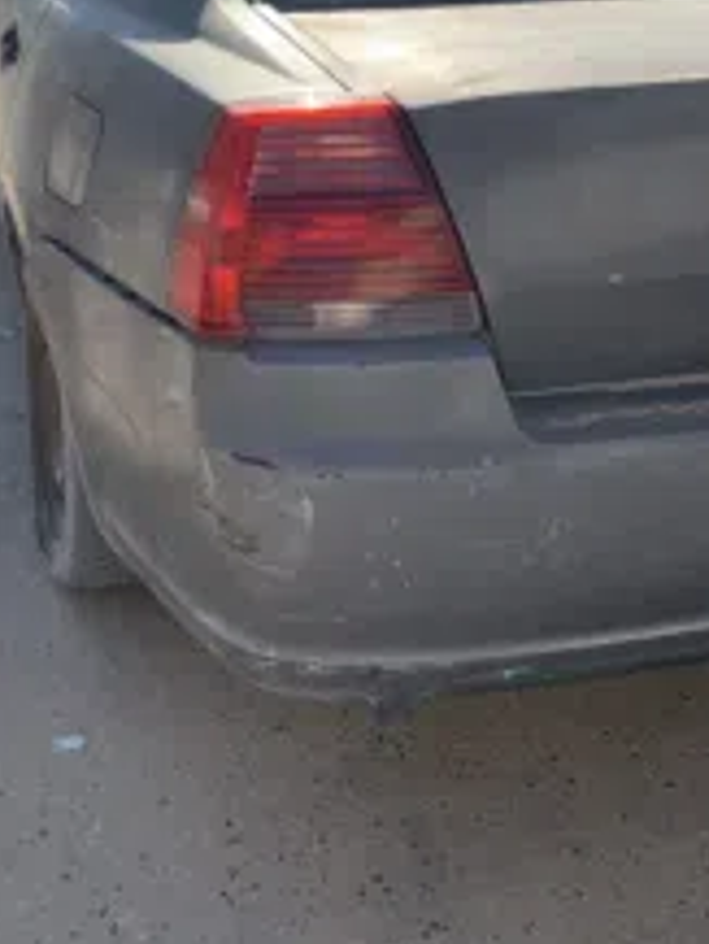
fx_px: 1310
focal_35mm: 48
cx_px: 357
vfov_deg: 38.6
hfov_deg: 30.3
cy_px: 239
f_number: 1.8
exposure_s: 1/1266
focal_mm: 4.25
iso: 25
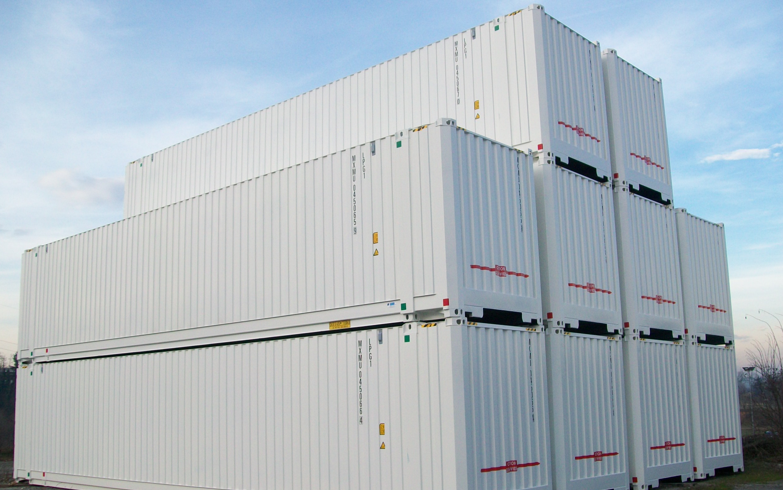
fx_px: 832
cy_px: 246
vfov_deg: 32.8
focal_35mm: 39
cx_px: 383
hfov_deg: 50.4
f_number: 2.7
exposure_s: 1/320
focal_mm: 6
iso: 64
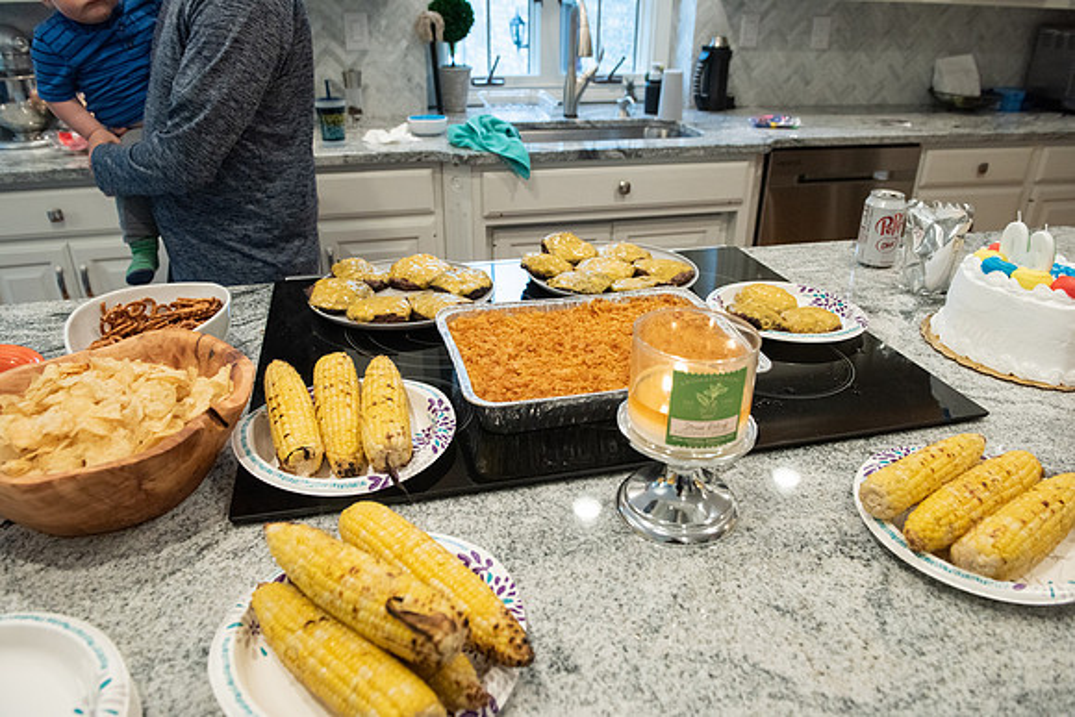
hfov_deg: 72.1
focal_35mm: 25
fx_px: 739
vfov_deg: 51.8
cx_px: 538
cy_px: 358
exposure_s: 1/200
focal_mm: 24
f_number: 4.5
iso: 1250
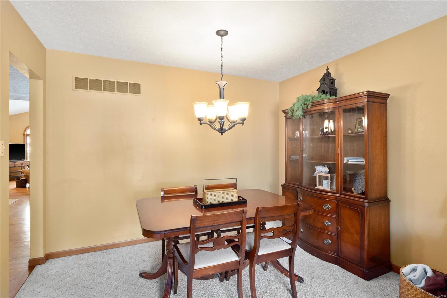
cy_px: 149
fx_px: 223
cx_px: 224
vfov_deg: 67.4
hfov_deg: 90.0
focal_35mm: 18
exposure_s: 1/2
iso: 400
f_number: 8
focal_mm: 9
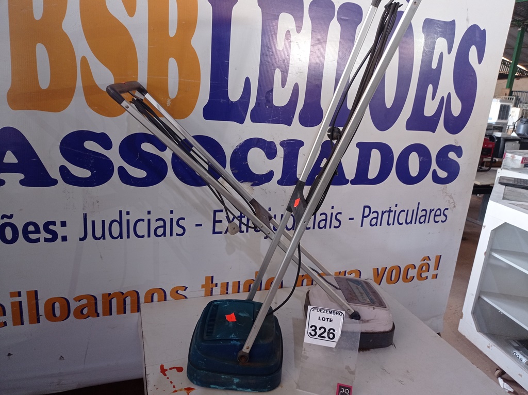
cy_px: 198
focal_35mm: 28
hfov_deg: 63.5
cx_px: 264
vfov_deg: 49.7
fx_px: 427
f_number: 1.79
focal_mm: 4.7
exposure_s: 1/30
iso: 311
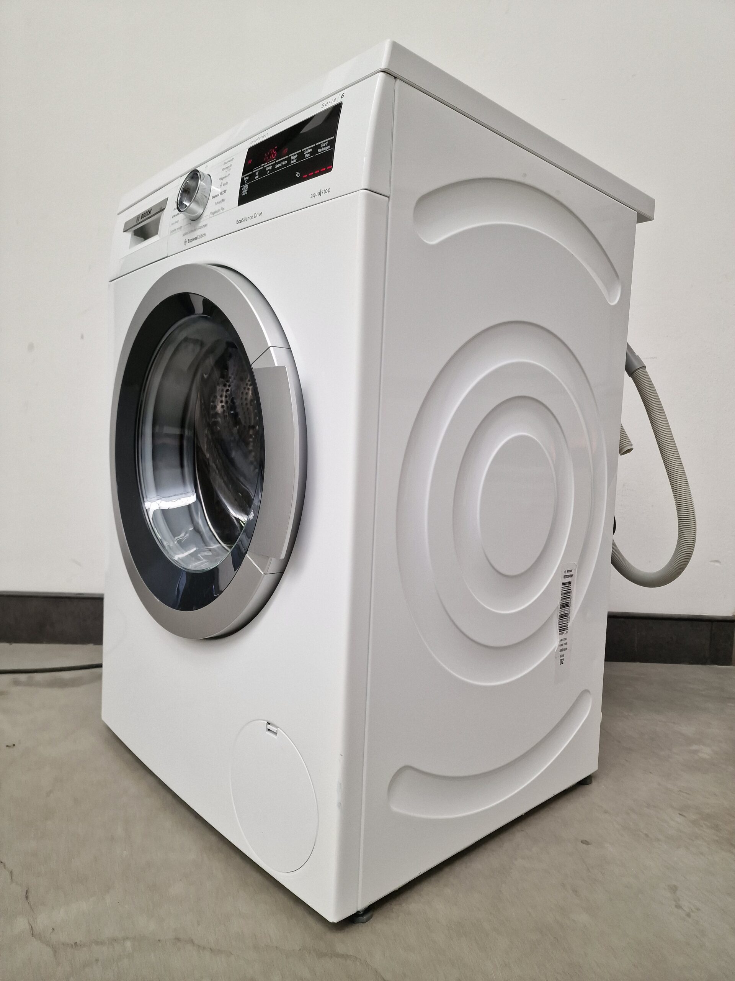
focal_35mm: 23
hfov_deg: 58.9
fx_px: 651
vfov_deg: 73.9
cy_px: 490
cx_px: 368
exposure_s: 1/100
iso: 160
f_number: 1.8
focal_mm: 6.4
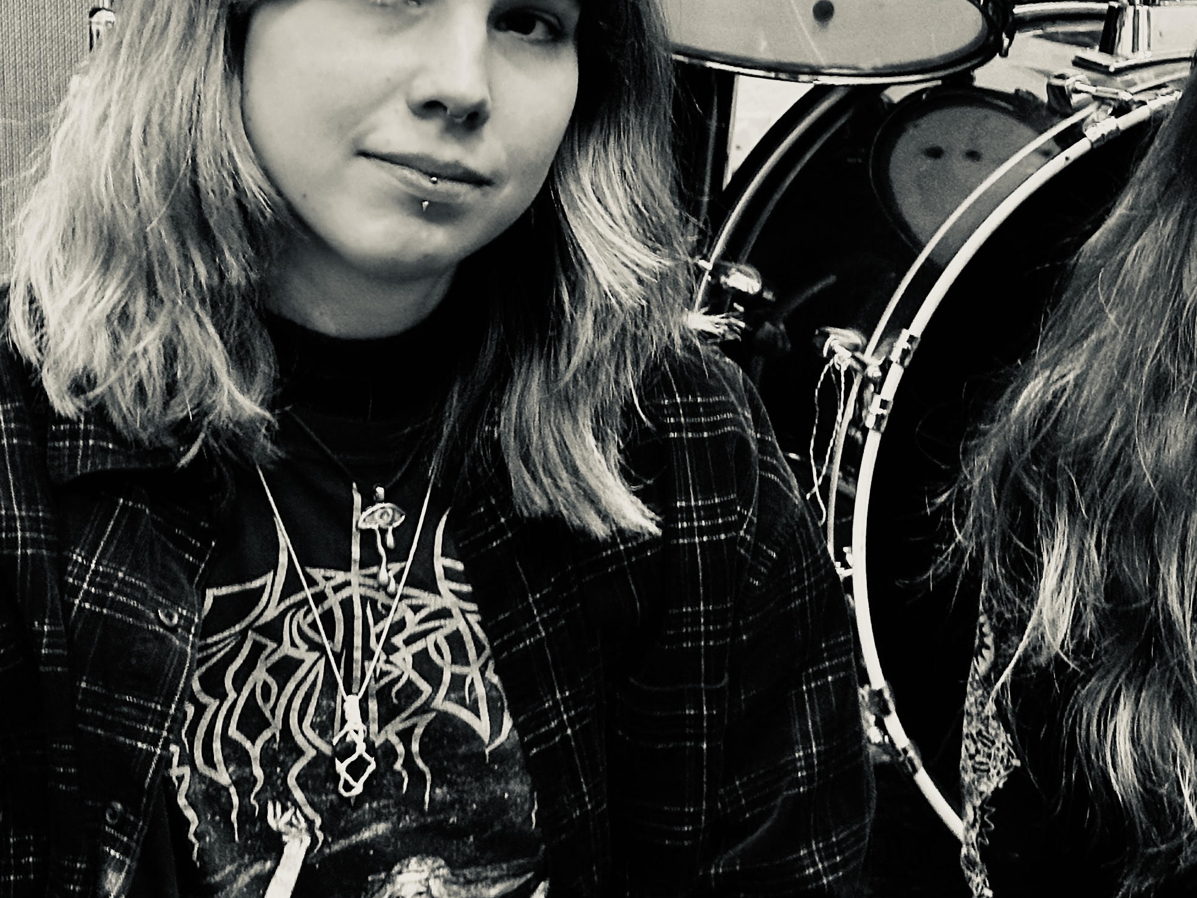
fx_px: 3078
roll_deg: -0.2
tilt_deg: -11.6
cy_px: 494
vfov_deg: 16.6
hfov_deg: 21.8
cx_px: 868
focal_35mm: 89
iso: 400
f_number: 1.78
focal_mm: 6.86
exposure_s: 1/33
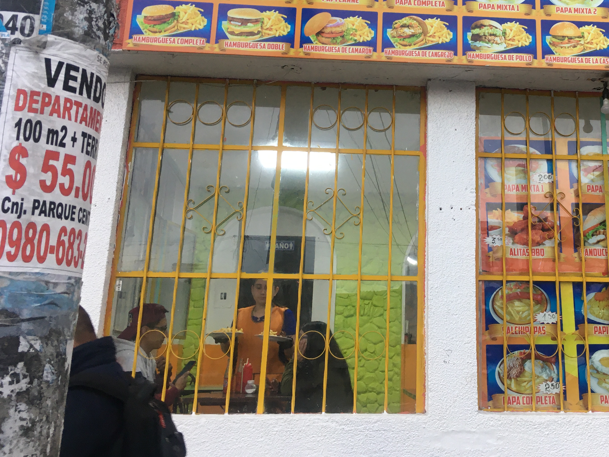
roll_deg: +1.2
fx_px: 756
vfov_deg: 33.2
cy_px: 139
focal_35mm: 43
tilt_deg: +16.0
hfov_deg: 42.8
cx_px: 440
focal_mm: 4.15
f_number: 2.2
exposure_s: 1/40
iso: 25
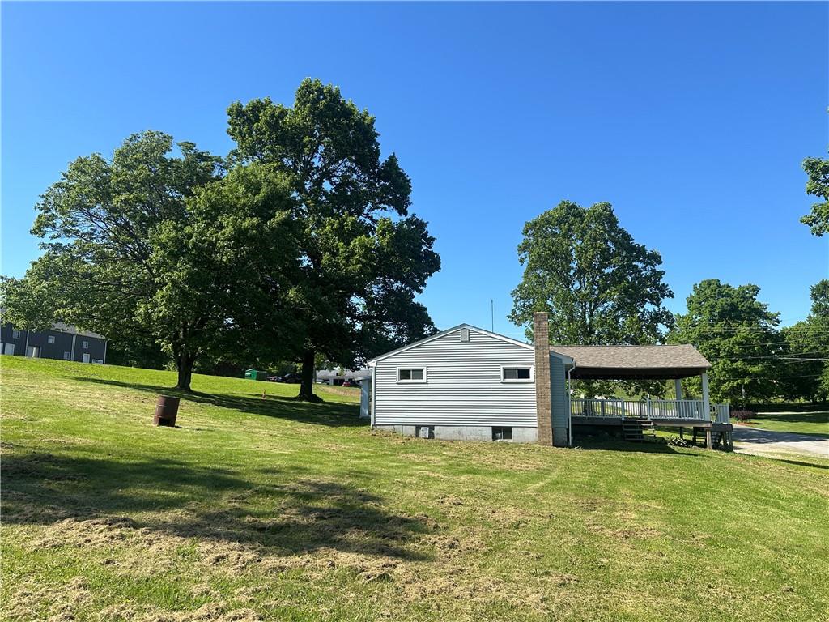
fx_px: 575
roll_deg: -0.5
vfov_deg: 56.8
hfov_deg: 71.6
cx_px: 414
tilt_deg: +9.5
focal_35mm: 24
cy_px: 311
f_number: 1.78
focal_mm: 6.86
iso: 80
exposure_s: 1/3058
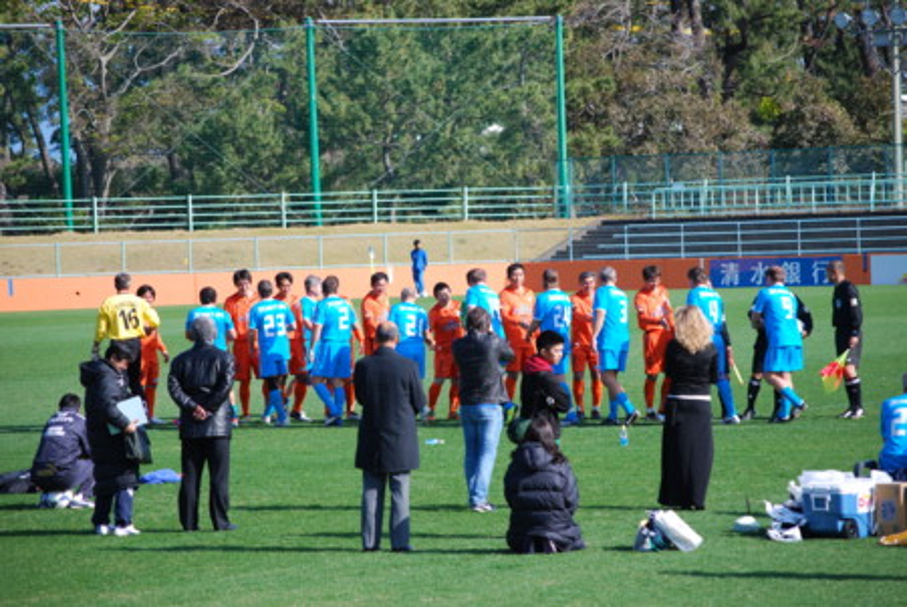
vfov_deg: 7.9
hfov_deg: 11.8
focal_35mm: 174
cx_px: 454
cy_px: 304
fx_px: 4388
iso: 180
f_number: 5.6
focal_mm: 116
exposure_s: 1/500
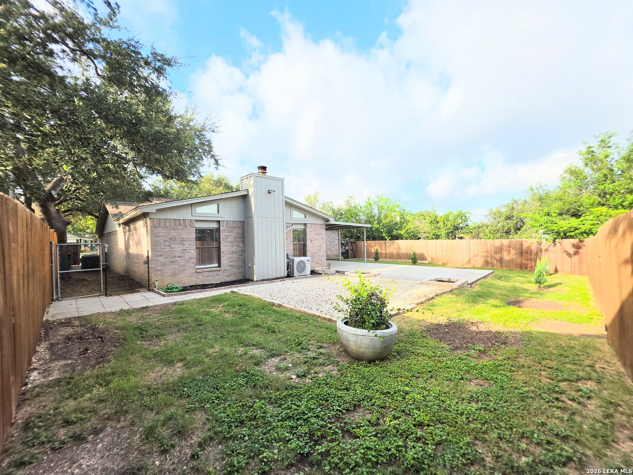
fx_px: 238
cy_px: 238
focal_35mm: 13
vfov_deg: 89.9
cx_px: 316
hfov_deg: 106.2
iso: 32
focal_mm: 2.2
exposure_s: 1/973
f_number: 1.9
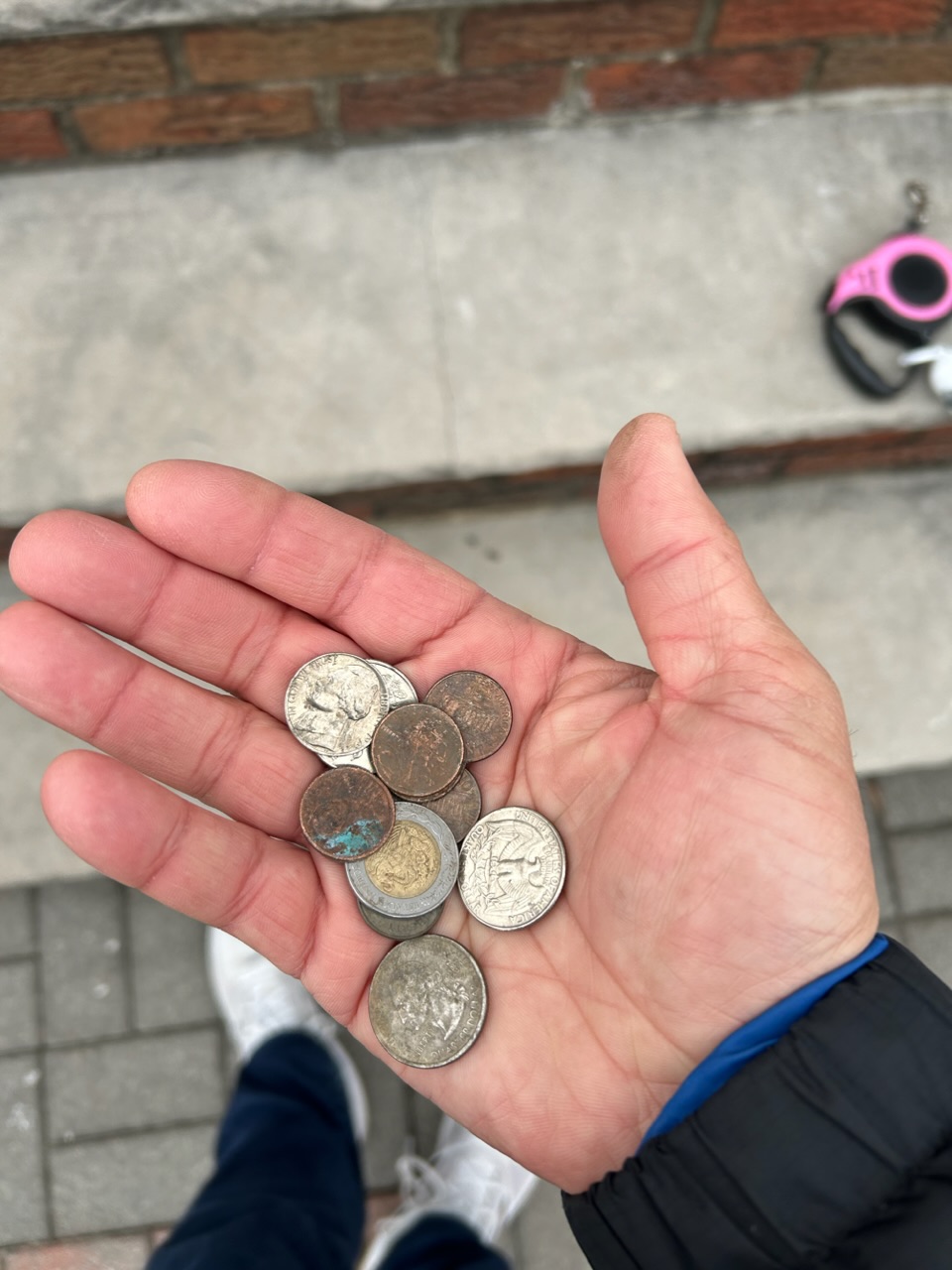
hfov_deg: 53.1
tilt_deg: -76.6
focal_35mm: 26
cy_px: 635
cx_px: 476
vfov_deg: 67.3
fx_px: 953
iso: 50
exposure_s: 1/581
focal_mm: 5.7
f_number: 1.5
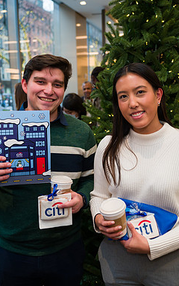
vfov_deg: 52.7
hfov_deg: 34.3
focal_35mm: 37
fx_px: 288
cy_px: 143
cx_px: 113
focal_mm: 24
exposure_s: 1/200
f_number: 3.2
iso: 400
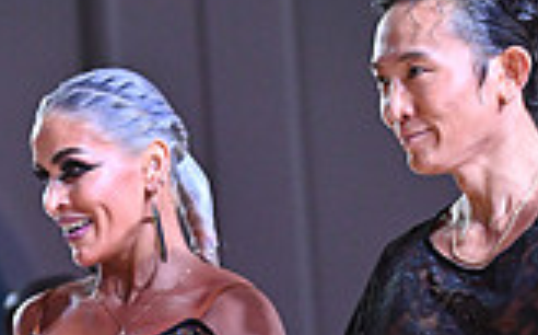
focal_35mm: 368
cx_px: 310
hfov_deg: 5.7
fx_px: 5388
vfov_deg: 3.5
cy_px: 611
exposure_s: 1/400
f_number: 5.6
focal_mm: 102
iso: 2500
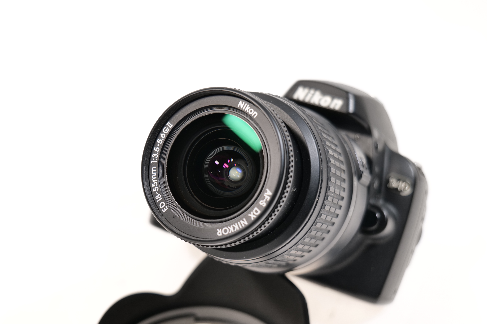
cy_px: 162
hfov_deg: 33.9
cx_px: 244
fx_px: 798
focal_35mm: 59
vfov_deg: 23.0
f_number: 6.3
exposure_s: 1/60
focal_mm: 59
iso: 500
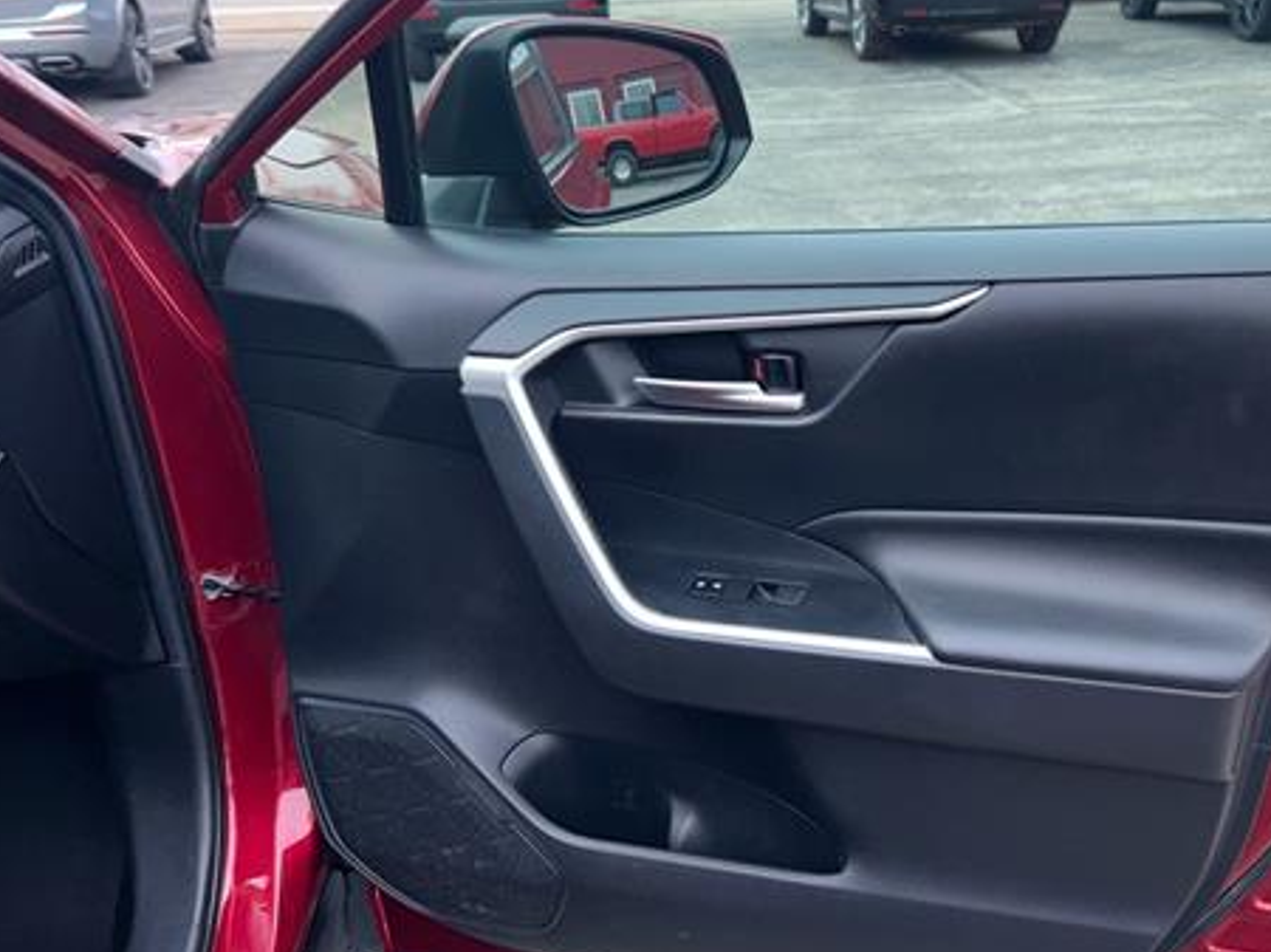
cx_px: 881
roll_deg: +1.5
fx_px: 1358
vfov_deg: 38.6
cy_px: 427
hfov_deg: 49.0
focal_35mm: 37
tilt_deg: -21.5
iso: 32
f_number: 1.5
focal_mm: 5.7
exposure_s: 1/541
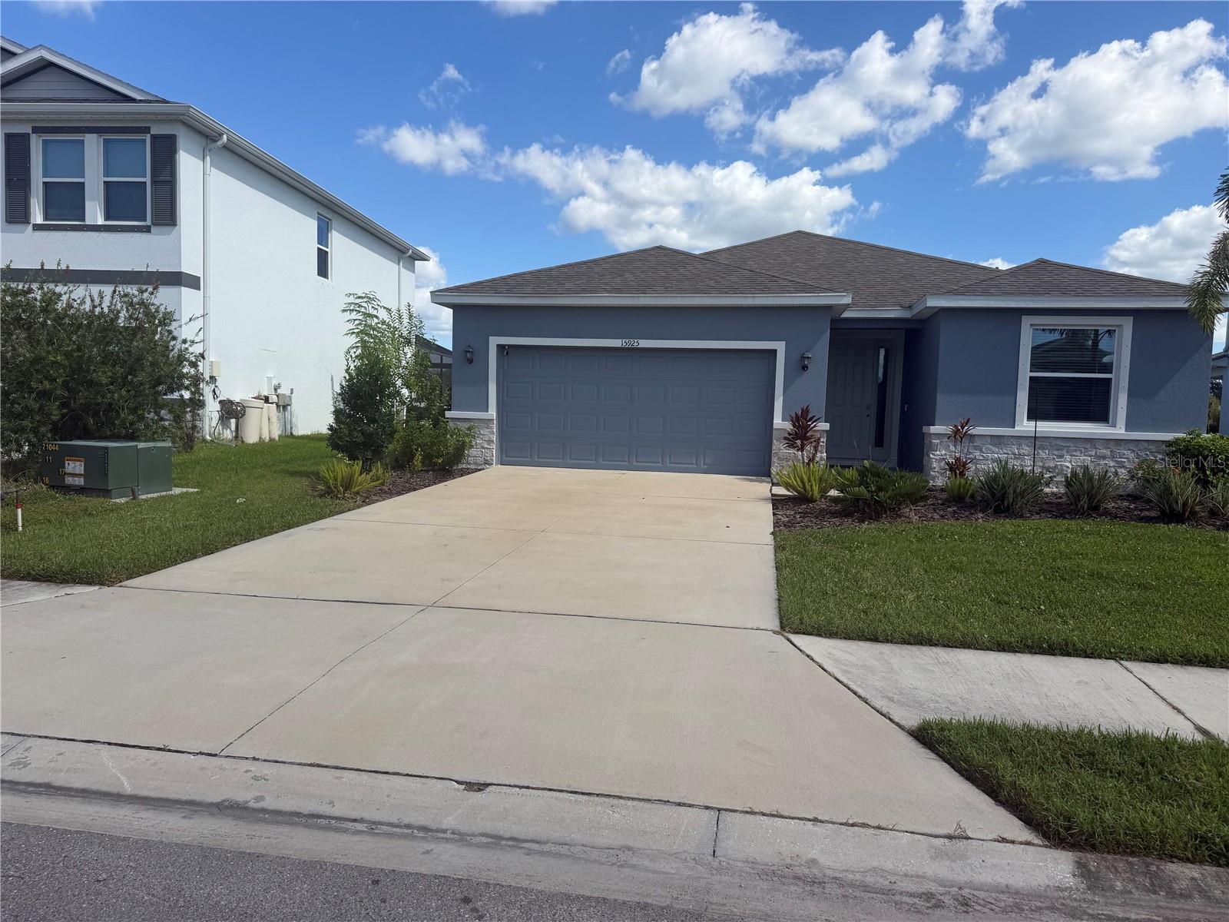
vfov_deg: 56.8
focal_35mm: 24
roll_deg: -0.5
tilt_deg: -3.5
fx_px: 852
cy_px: 461
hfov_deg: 71.6
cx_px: 614
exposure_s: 1/5319
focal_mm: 6.76
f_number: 1.78
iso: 80
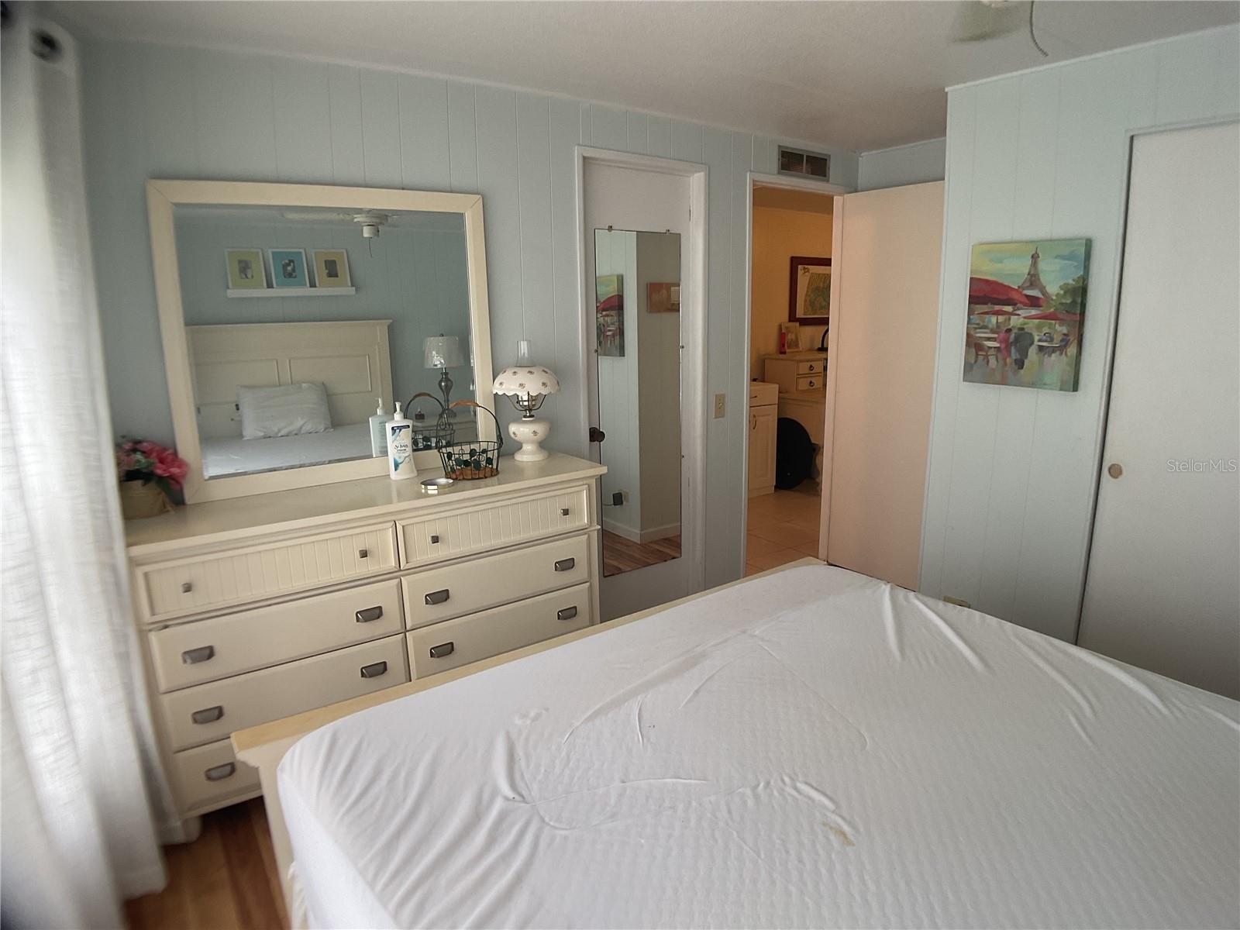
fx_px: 1039
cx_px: 620
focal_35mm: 29
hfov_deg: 61.7
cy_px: 465
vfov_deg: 48.2
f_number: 1.8
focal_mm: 3
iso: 64
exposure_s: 1/120
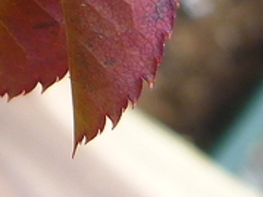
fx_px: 1427
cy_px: -201
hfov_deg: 9.8
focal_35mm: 188
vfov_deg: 7.6
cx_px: -257
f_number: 3.3
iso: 80
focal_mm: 4.9
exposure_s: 1/60
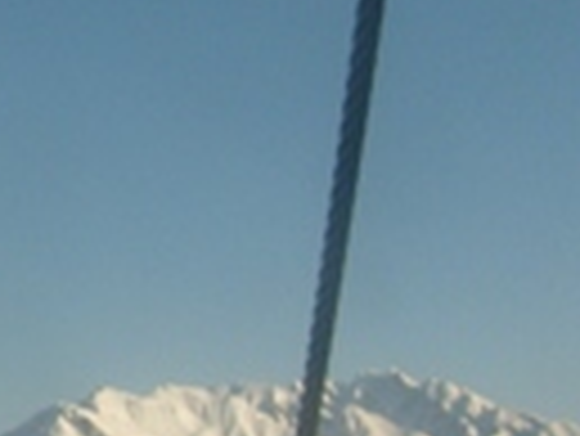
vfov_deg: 11.5
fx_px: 2147
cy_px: 398
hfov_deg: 14.3
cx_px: -299
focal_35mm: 128
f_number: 7.1
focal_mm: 5.8
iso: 80
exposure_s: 1/180
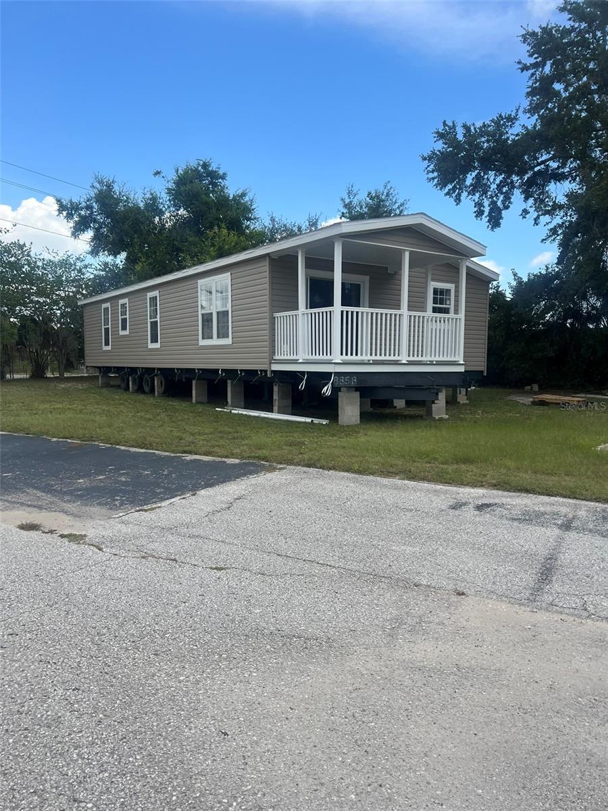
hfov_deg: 53.1
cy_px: 406
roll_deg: +0.9
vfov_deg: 67.3
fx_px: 609
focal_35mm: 26
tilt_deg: -3.8
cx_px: 304
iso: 50
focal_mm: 5.7
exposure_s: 1/2404
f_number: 1.5
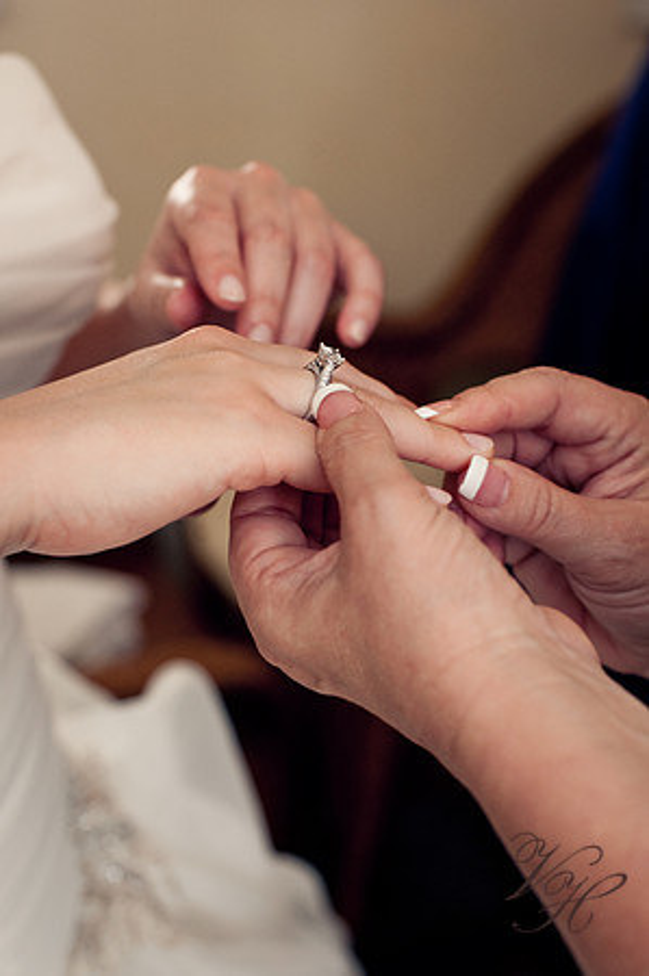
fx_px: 1355
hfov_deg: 26.9
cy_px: 488
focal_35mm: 50
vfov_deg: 39.6
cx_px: 324
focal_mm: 50
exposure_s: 1/125
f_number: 4
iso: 400
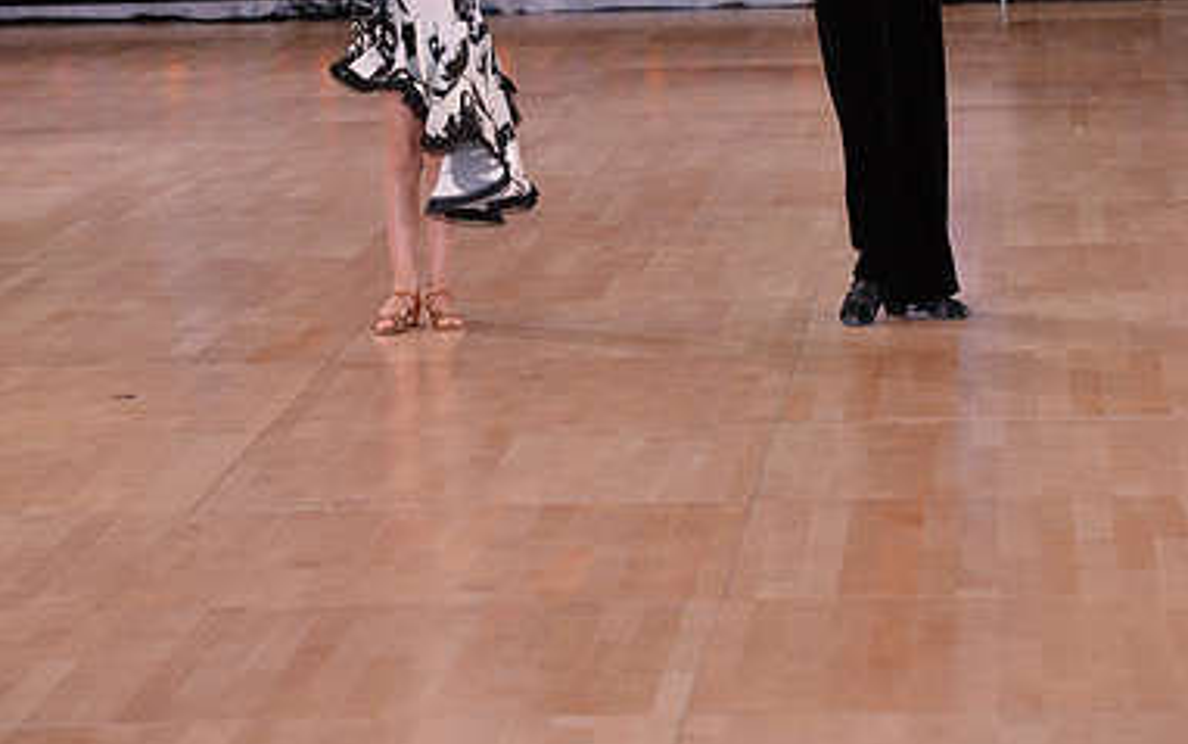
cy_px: -146
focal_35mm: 173
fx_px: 5603
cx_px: 596
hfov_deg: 12.1
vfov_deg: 7.5
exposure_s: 1/250
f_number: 5.6
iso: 2000
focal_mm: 112
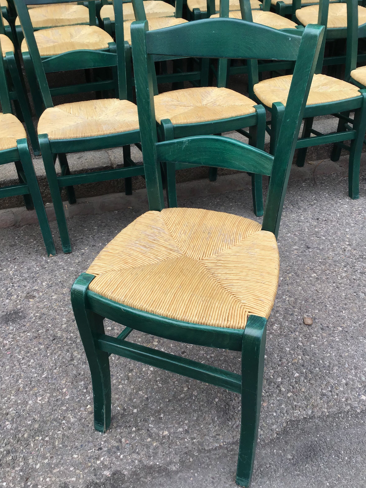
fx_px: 451
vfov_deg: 56.8
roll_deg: +2.7
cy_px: 241
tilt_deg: -38.4
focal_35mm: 32
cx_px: 180
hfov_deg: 44.2
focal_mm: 3.3
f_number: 2.4
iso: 25
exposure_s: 1/339
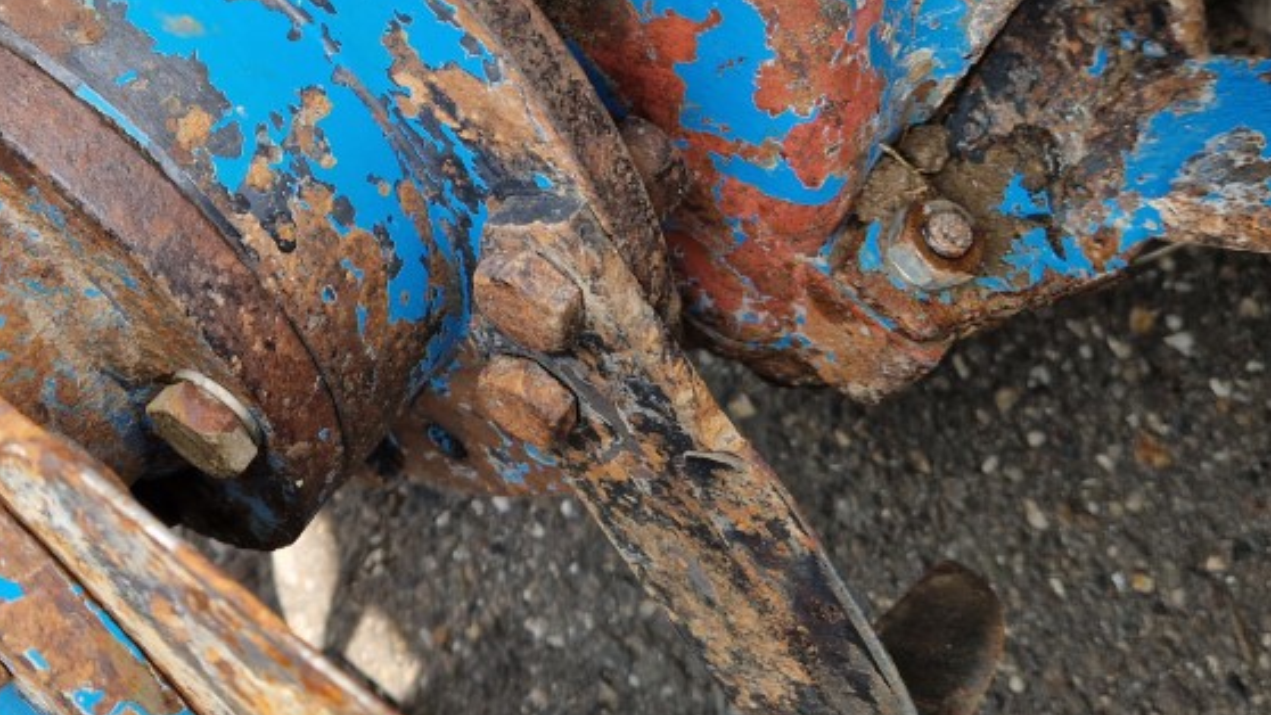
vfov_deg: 25.5
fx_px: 1550
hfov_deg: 43.6
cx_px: 378
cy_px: 132
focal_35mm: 46
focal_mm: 5.4
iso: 50
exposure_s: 1/221
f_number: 1.8
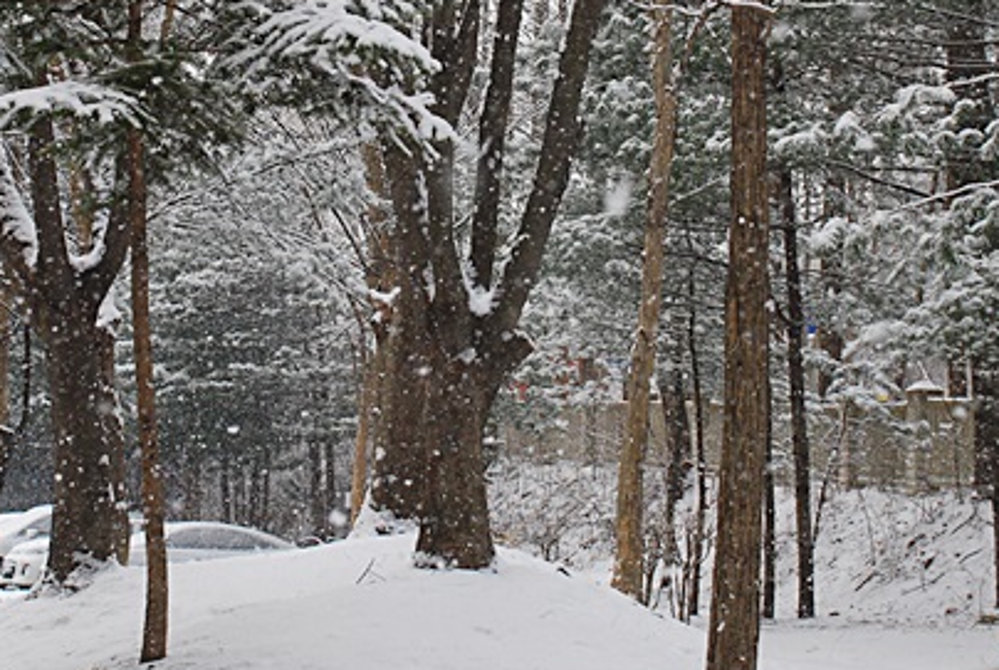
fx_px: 2891
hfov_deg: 19.6
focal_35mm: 104
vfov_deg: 13.1
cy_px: 94
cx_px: 351
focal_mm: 35
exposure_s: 1/250
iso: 400
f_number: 6.3
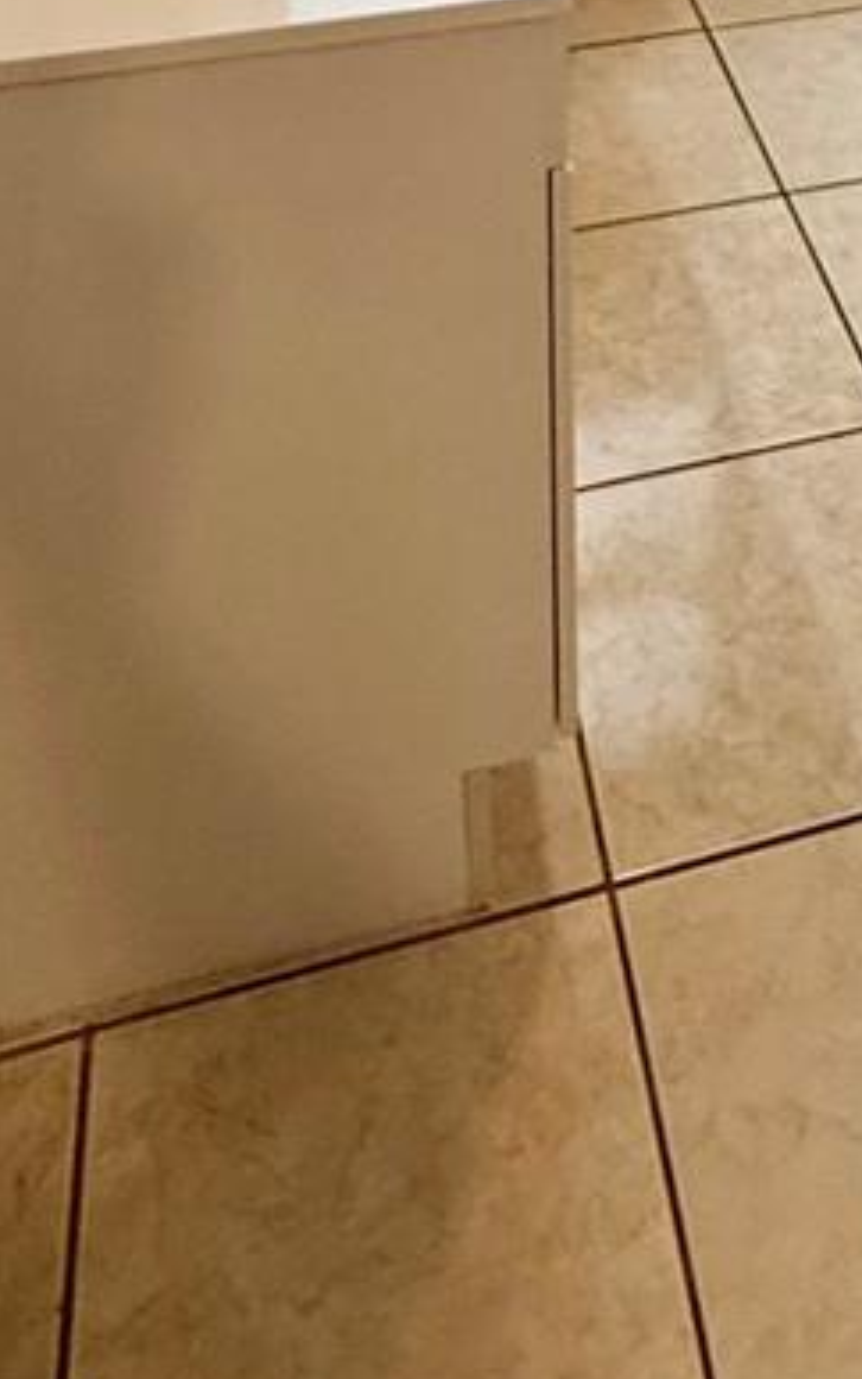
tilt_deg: -11.7
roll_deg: -1.9
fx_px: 1728
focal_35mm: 46
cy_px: -542
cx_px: 737
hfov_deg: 27.2
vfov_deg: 30.6
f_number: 2.2
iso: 200
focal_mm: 2.22
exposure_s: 1/120
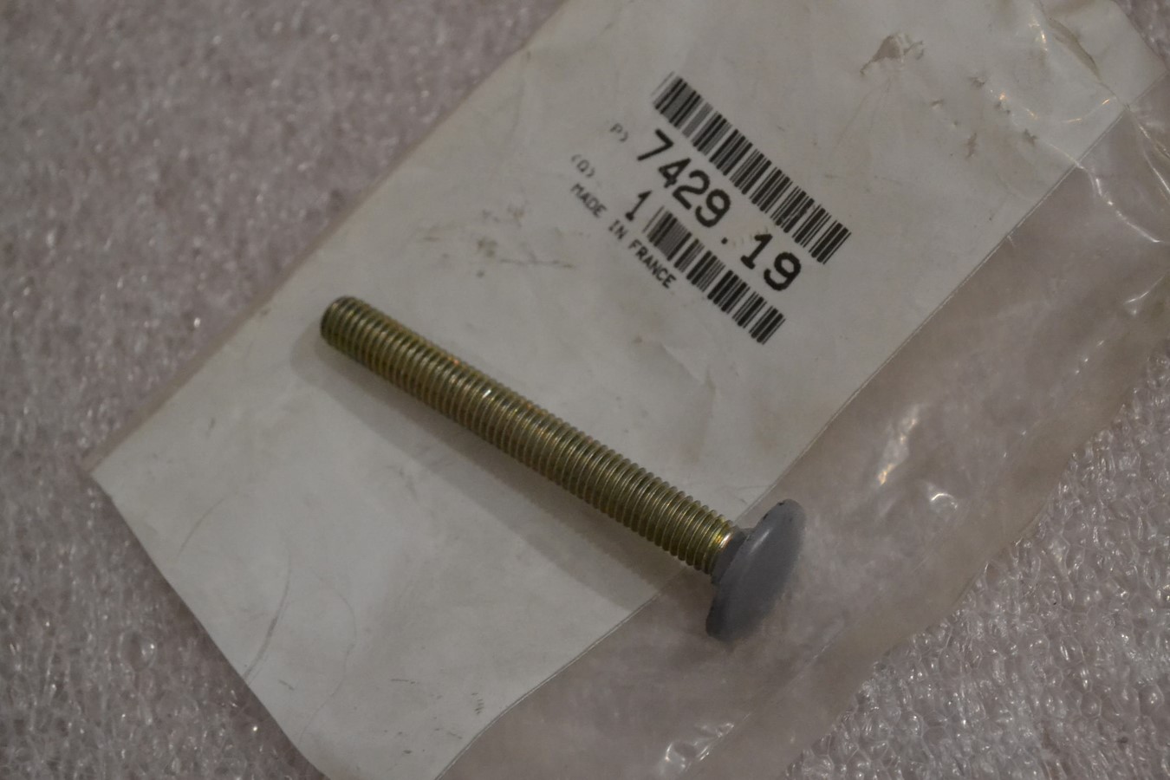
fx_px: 1950
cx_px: 585
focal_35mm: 60
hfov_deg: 33.4
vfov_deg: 22.6
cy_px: 390
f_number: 5.3
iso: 3200
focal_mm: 40
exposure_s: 1/40
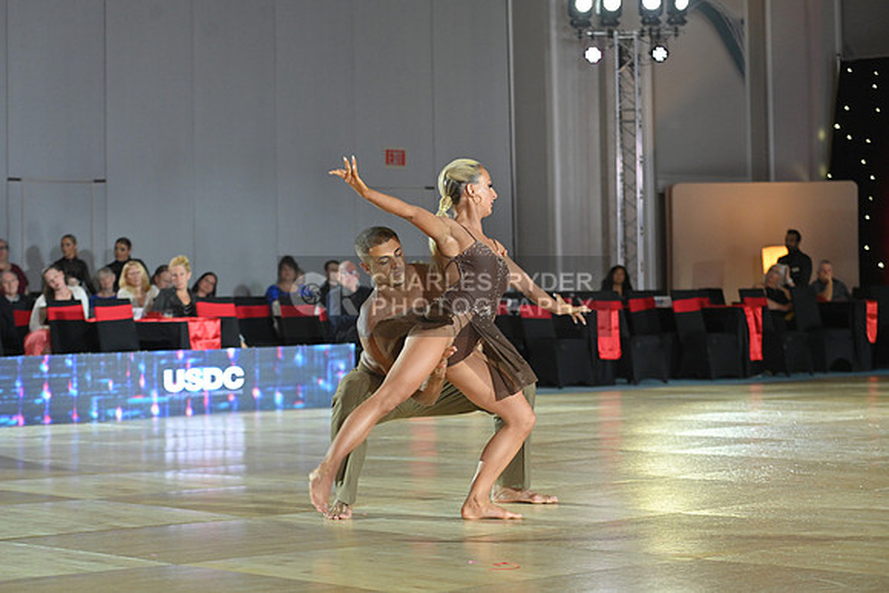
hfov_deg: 21.5
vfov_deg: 14.4
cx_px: 444
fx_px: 2346
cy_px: 296
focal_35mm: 95
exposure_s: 1/250
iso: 2000
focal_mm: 95
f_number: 4
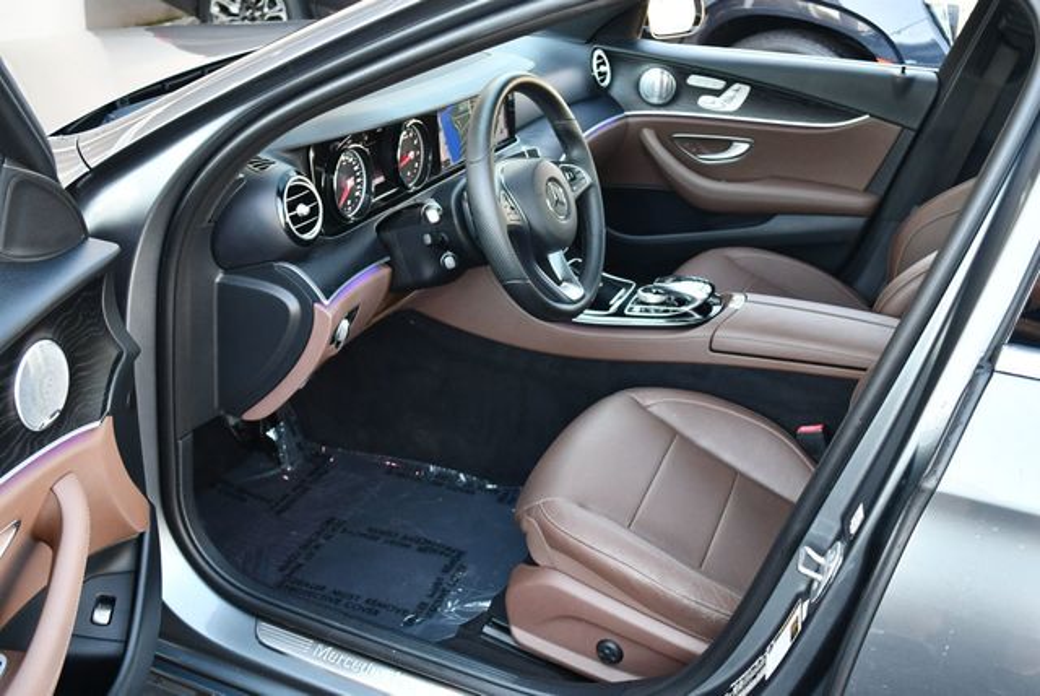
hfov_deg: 53.1
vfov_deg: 36.9
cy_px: 348
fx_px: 1041
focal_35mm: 36
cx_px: 520
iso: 800
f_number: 3.5
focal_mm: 18
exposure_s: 1/160
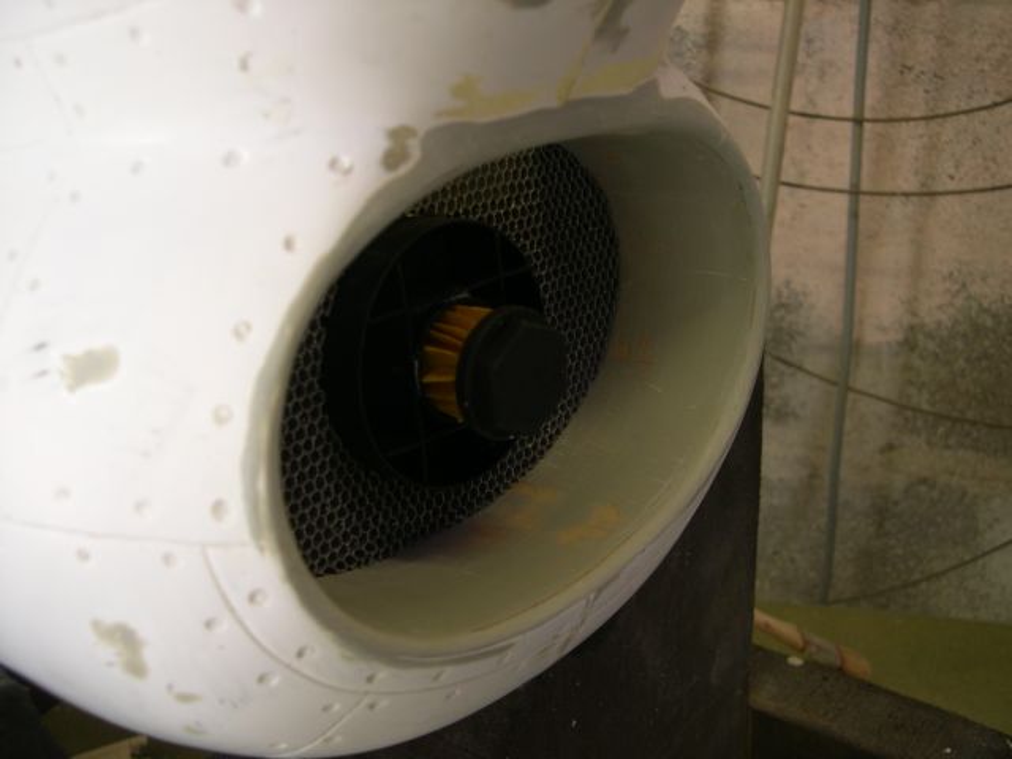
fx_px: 1111
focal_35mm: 38
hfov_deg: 49.0
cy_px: 380
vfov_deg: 37.7
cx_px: 506
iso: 100
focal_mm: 8
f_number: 2.8
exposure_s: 1/34.6
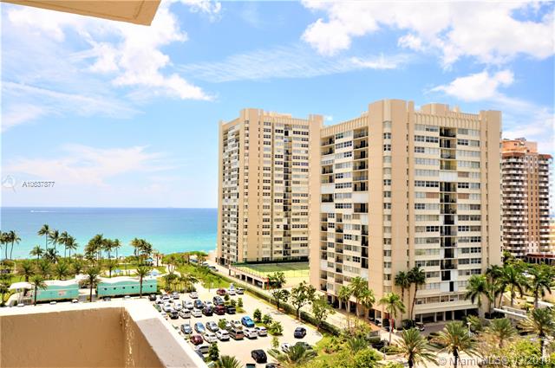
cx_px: 278
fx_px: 462
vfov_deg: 43.5
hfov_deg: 62.0
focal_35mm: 30
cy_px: 184
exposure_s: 1/320
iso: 200
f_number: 9
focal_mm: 20
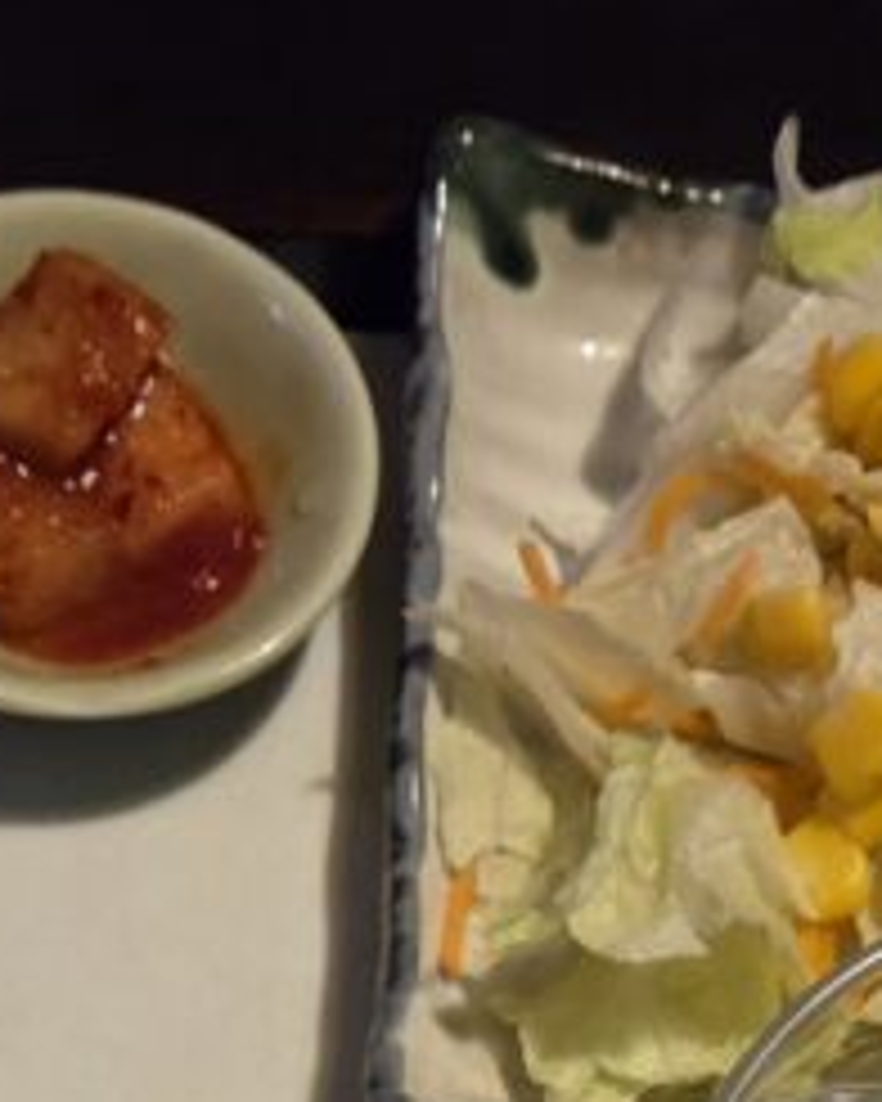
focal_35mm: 94
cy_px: 1700
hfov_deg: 16.3
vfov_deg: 18.0
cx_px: 652
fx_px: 3067
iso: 1250
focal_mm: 5.4
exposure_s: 1/120
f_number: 1.8
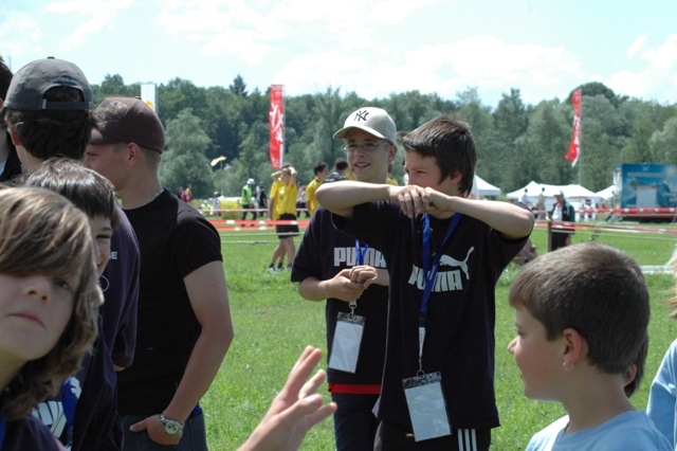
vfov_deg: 13.0
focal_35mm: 105
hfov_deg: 19.5
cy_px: 226
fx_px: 1973
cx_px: 338
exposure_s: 1/500
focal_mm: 70
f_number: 11
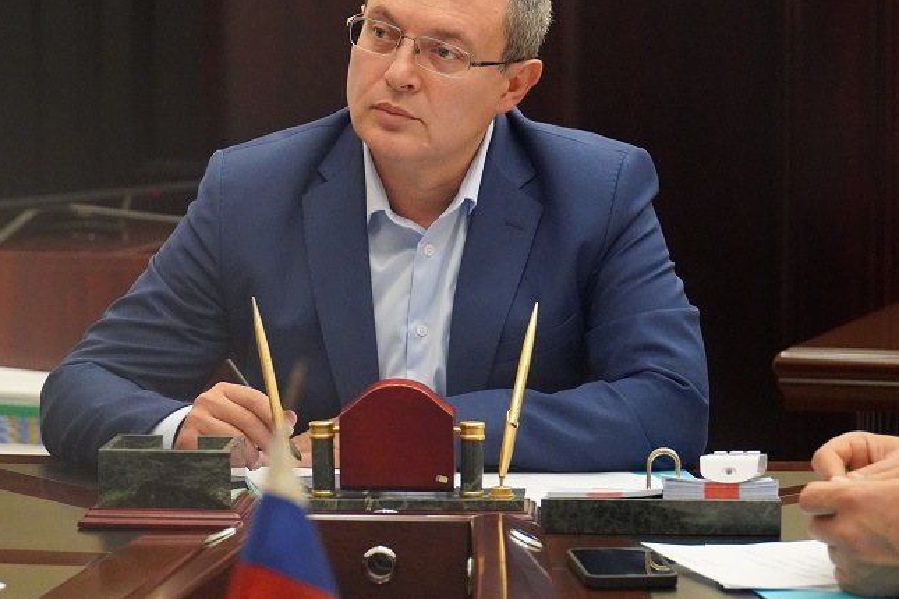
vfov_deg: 10.2
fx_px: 3346
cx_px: 321
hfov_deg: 15.3
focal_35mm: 134
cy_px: 188
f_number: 4
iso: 6400
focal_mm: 64
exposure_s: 1/160
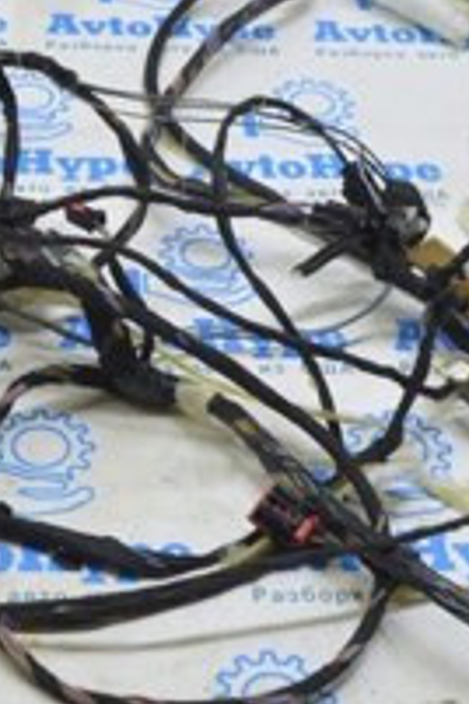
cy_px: 166
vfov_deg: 23.4
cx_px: 91
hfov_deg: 15.8
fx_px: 1680
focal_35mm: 86
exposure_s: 1/20
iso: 400
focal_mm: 18
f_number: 5.6
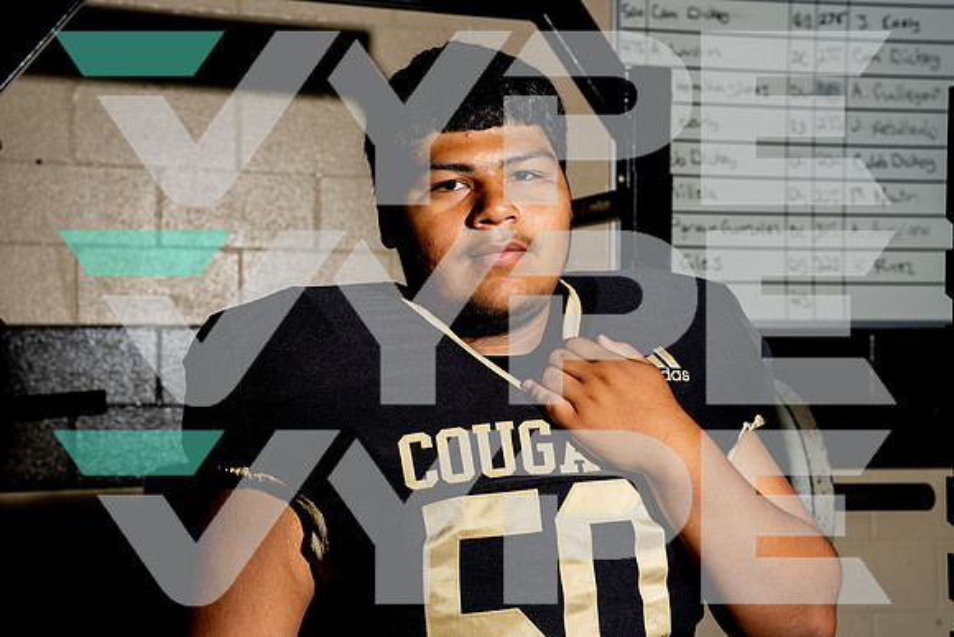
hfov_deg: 35.6
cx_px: 477
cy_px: 318
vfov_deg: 24.2
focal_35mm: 56
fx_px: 1484
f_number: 8
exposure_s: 1/250
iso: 250
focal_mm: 56
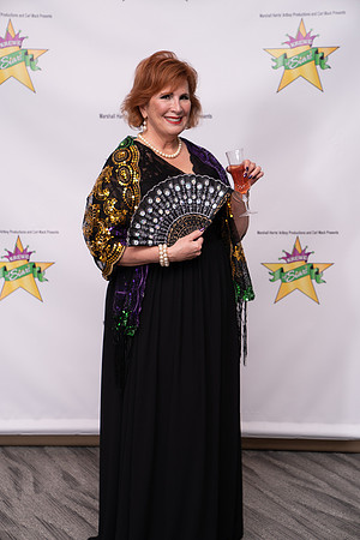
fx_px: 1050
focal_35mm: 70
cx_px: 180
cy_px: 270
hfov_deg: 19.5
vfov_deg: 28.8
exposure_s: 1/100
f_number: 5
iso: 400
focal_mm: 70
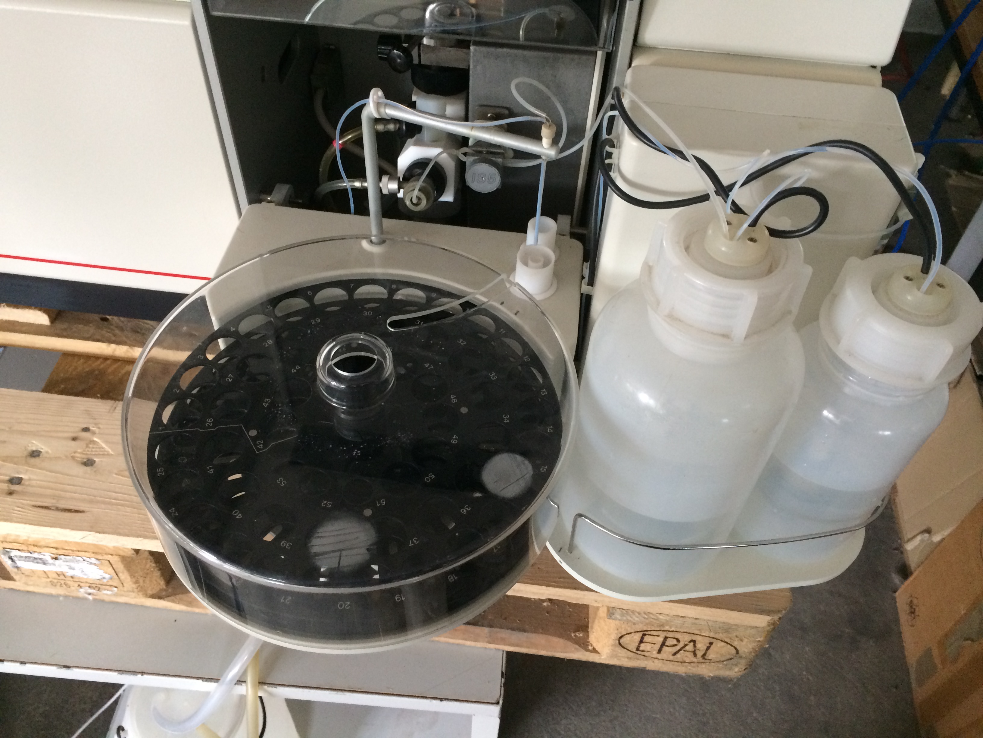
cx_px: 492
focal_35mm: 29
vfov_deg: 48.2
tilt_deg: -51.8
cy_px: 369
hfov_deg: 61.7
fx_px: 824
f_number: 2.2
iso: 320
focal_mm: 4.15
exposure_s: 1/33
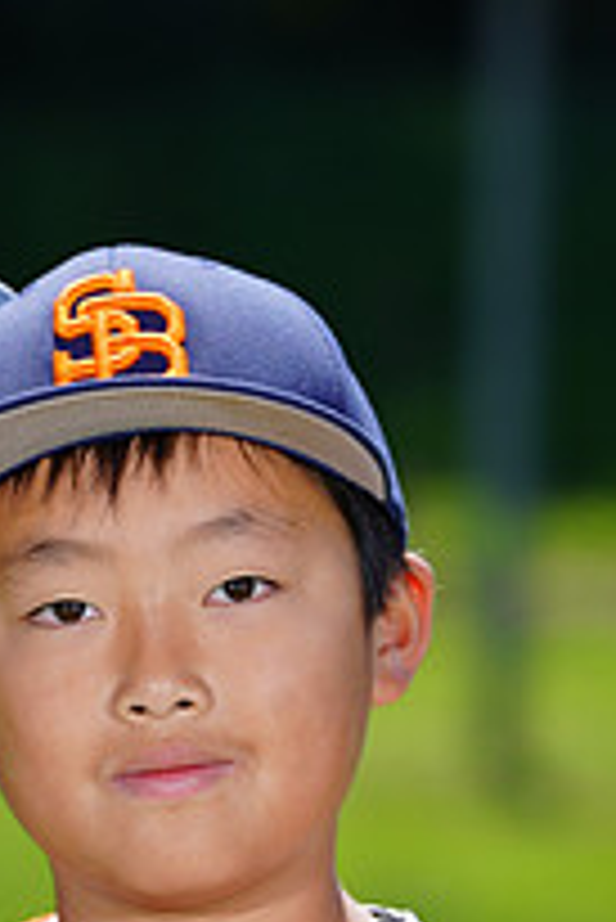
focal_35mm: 814
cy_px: 1115
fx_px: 20856
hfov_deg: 1.7
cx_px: 97
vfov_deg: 2.5
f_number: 8
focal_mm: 288
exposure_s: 1/250
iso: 100
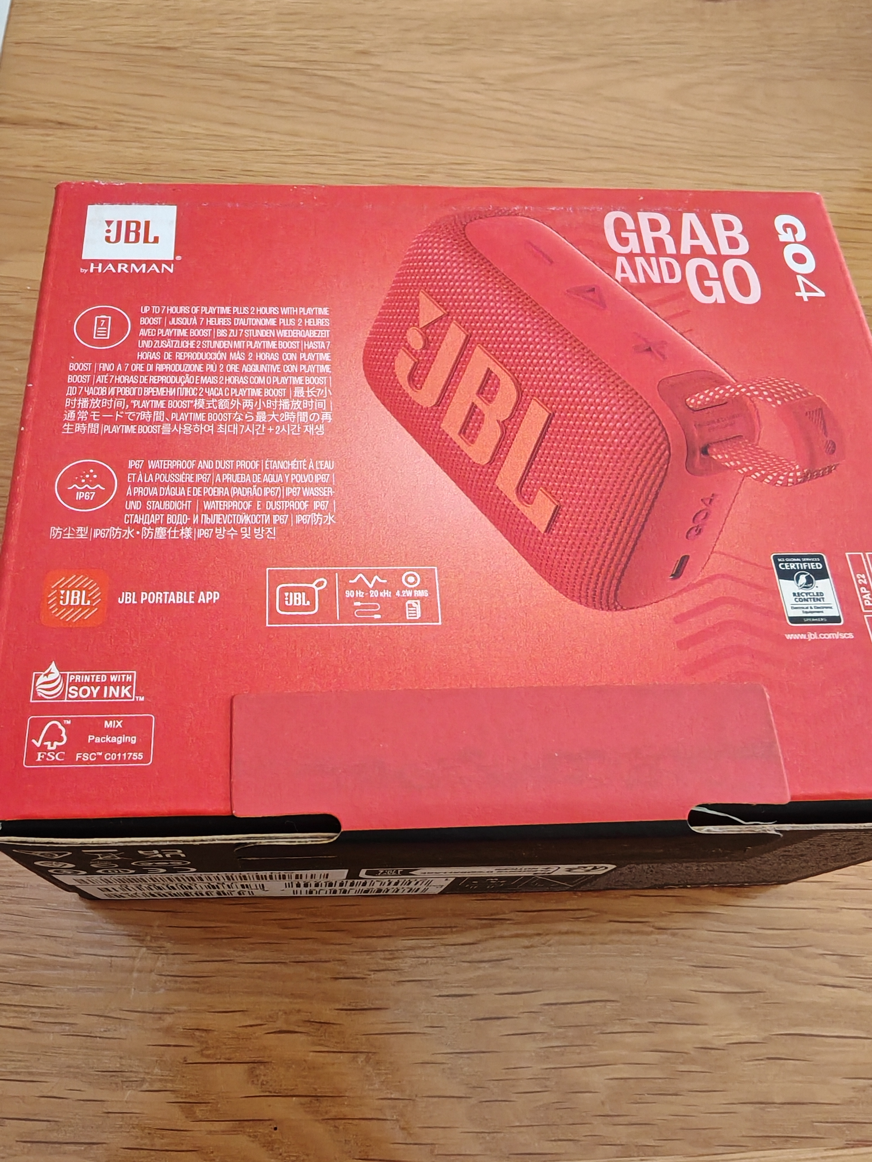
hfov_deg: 53.1
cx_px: 436
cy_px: 581
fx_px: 873
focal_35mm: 26
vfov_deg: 67.3
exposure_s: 1/100
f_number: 2.2
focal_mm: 1.96
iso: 250
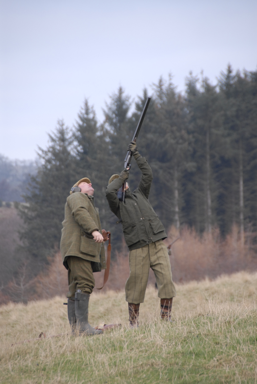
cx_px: 128
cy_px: 192
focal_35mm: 300
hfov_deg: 4.6
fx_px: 3203
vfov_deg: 6.9
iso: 400
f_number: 5.6
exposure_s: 1/125
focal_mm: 200
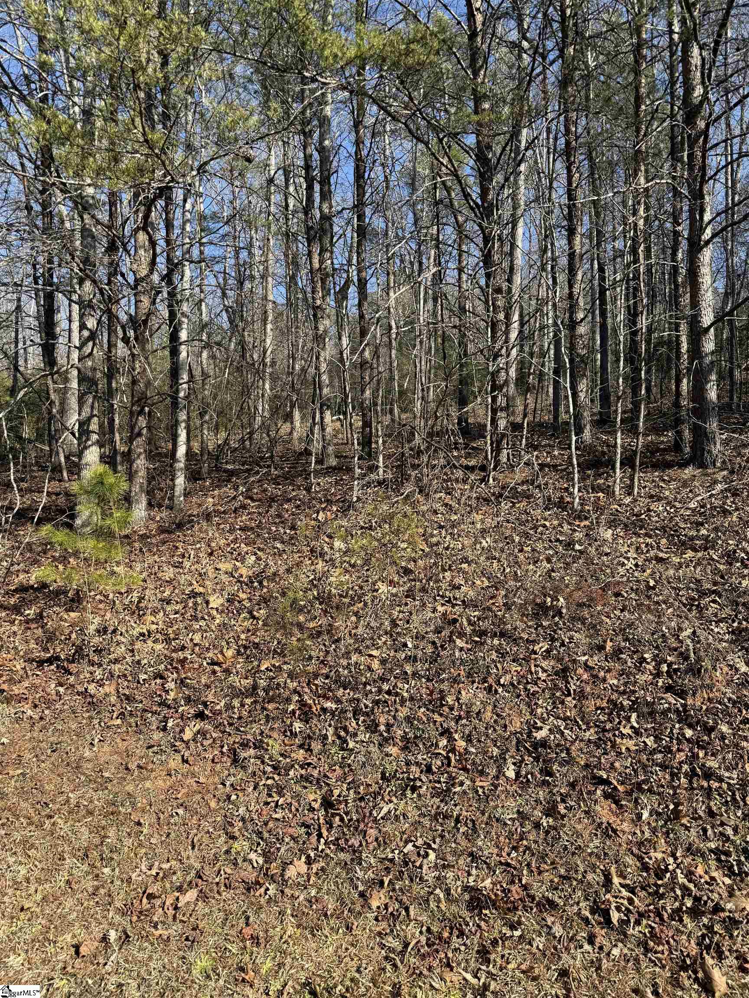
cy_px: 499
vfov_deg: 71.6
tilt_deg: +6.6
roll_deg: +0.1
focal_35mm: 24
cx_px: 374
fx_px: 692
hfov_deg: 56.8
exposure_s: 1/2000
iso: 80
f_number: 1.78
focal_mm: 6.76
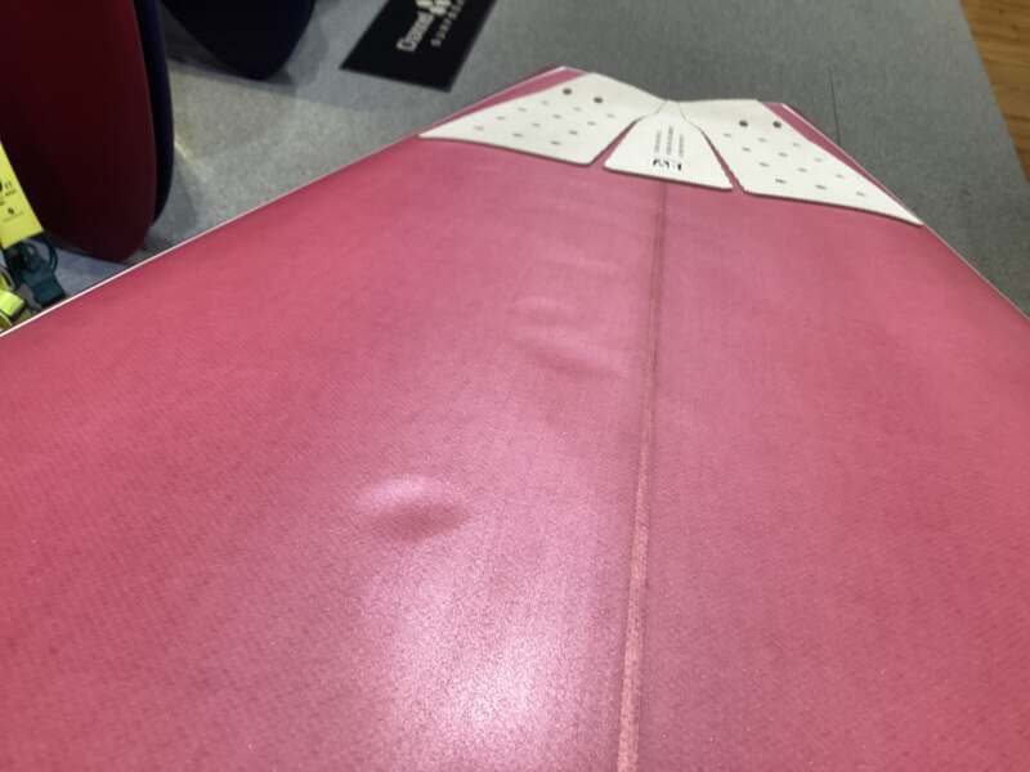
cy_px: 386
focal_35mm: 31
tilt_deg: -46.3
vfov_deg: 45.4
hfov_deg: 58.4
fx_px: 922
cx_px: 515
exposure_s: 1/50
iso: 64
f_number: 2.4
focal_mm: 3.3
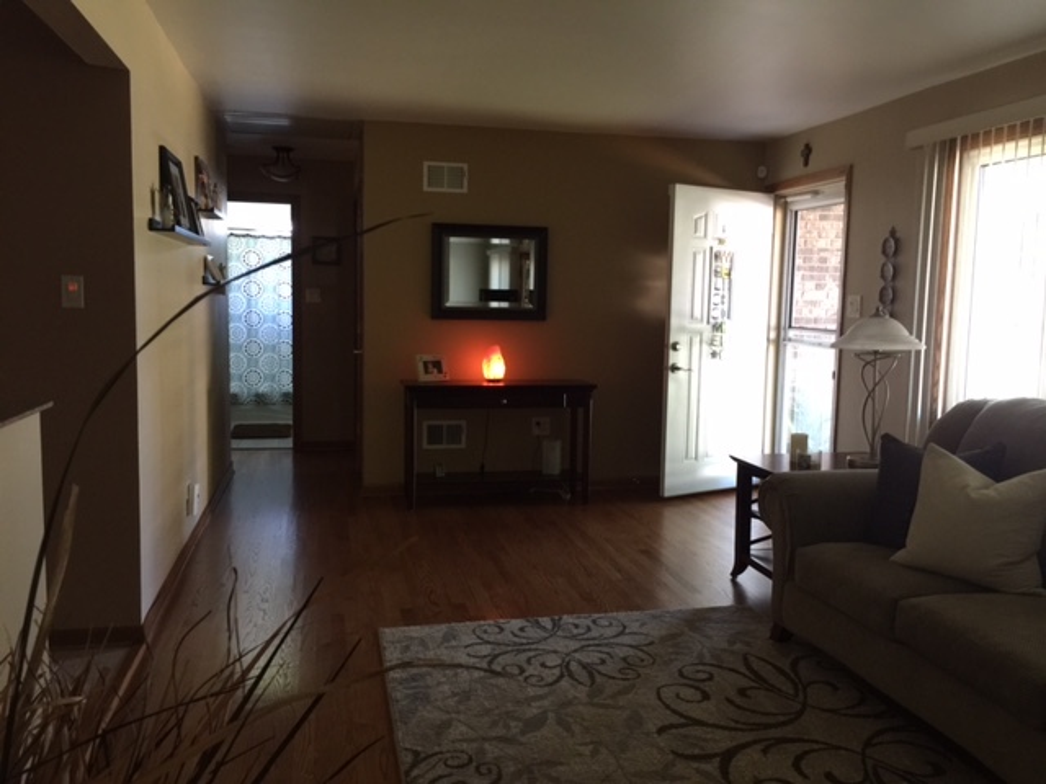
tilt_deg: -7.1
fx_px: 876
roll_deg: -2.1
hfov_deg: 61.7
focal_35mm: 29
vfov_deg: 48.2
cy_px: 392
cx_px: 523
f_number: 2.2
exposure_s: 1/15
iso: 80
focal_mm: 4.15
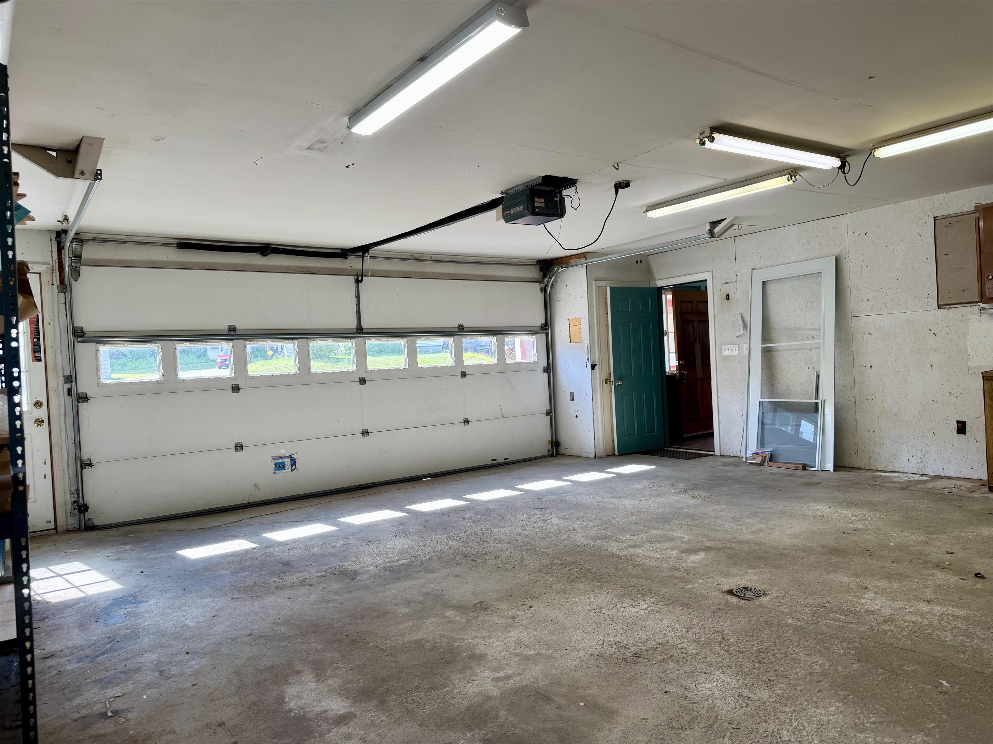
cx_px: 496
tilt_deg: -1.9
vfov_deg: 56.8
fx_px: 688
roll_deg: +3.3
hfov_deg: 71.6
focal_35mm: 24
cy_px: 372
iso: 80
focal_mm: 6.76
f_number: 1.78
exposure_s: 1/169
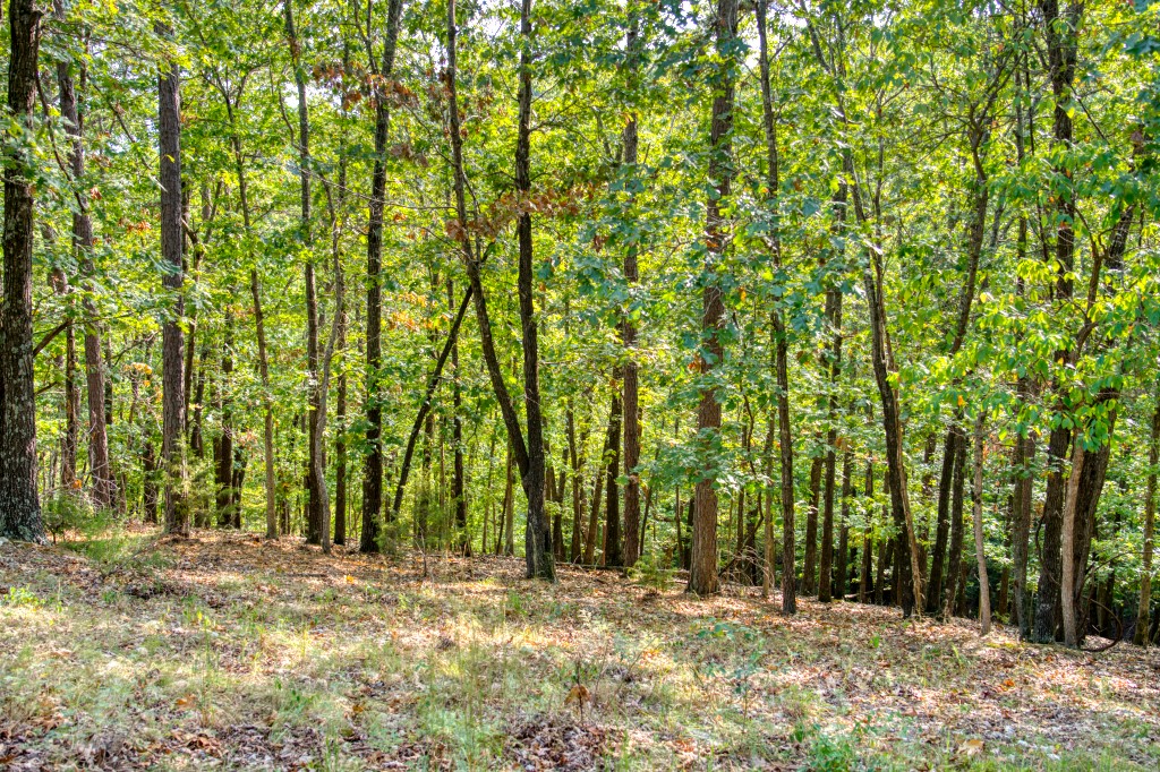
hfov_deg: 57.2
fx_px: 1063
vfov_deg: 39.9
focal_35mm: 33
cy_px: 386
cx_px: 580
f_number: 6.3
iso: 100
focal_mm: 33
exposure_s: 1/200
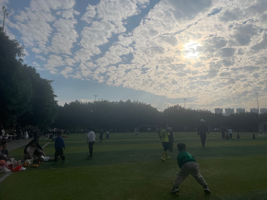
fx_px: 201
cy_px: 100
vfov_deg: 53.1
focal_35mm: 26
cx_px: 134
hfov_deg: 67.3
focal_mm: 4.2
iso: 32
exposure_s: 1/14925
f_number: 1.6
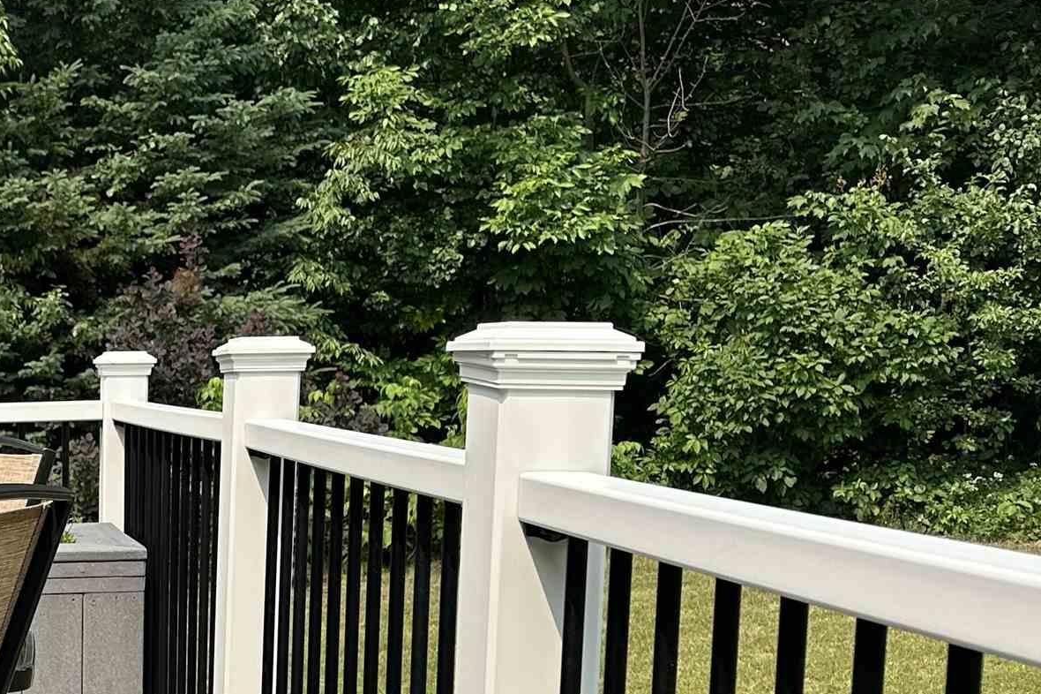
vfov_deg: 20.5
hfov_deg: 26.7
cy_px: 615
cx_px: -272
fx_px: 1879
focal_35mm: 65
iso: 80
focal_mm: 6.86
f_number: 1.78
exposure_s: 1/2028
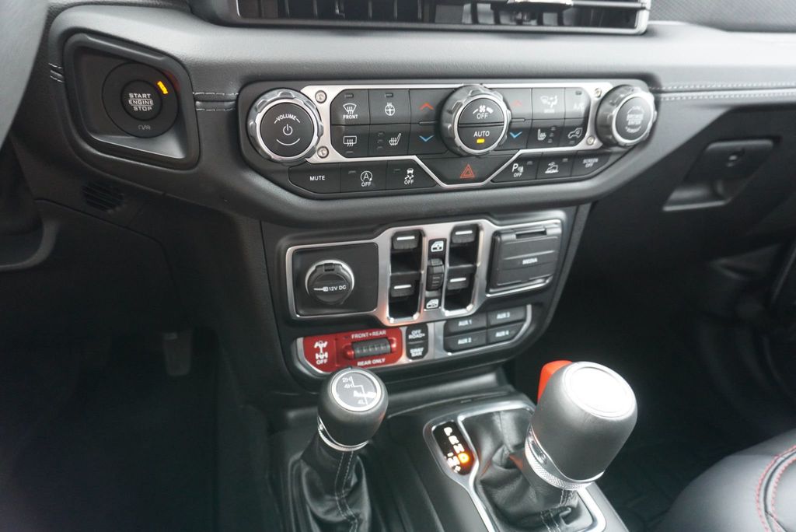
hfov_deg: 73.7
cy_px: 266
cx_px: 398
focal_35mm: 24
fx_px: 531
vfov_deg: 53.2
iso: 2500
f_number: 3.5
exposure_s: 1/60
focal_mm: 16
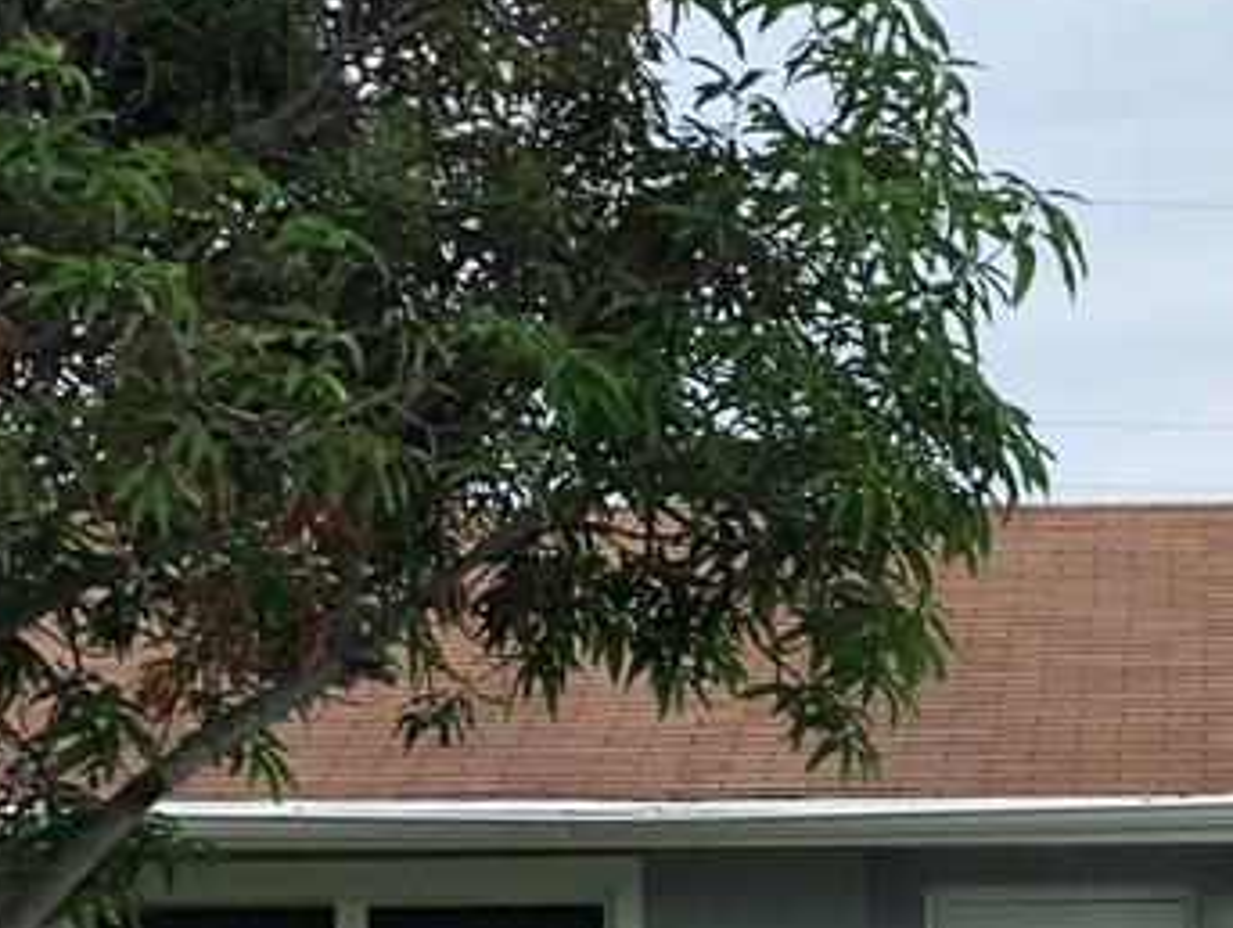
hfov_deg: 11.2
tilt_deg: +0.8
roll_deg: -0.2
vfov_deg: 8.6
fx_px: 6062
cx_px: 1783
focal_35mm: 170
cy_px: 1183
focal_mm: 6.6
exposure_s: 1/129
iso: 20
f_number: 2.8
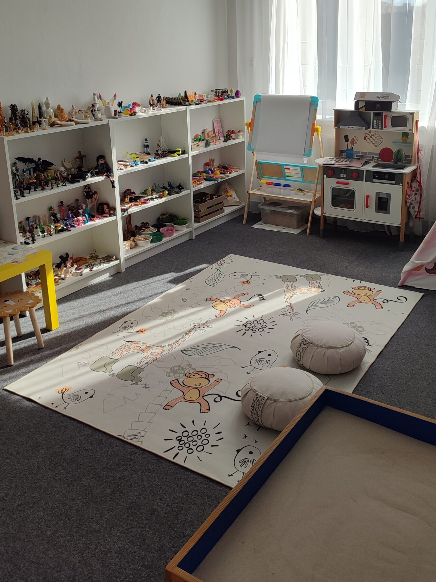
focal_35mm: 34
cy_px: 209
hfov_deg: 41.8
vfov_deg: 53.2
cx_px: 229
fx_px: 571
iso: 50
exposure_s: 1/355
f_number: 1.89
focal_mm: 5.89
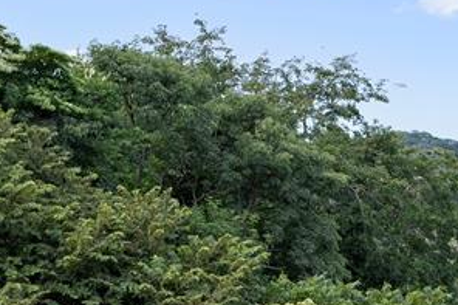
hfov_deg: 15.6
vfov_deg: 11.3
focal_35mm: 121
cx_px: 687
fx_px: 1538
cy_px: 211
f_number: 4
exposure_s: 1/160
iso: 100
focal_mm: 35
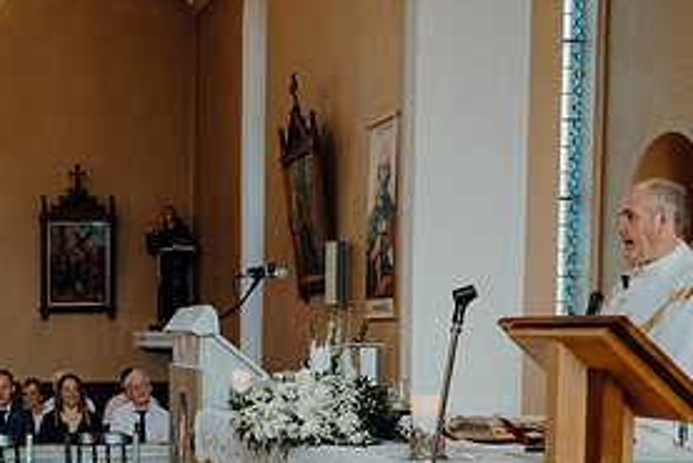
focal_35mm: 69
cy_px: 439
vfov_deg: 19.3
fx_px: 1329
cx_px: 178
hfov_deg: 28.8
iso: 1250
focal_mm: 33
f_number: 3.5
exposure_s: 1/200
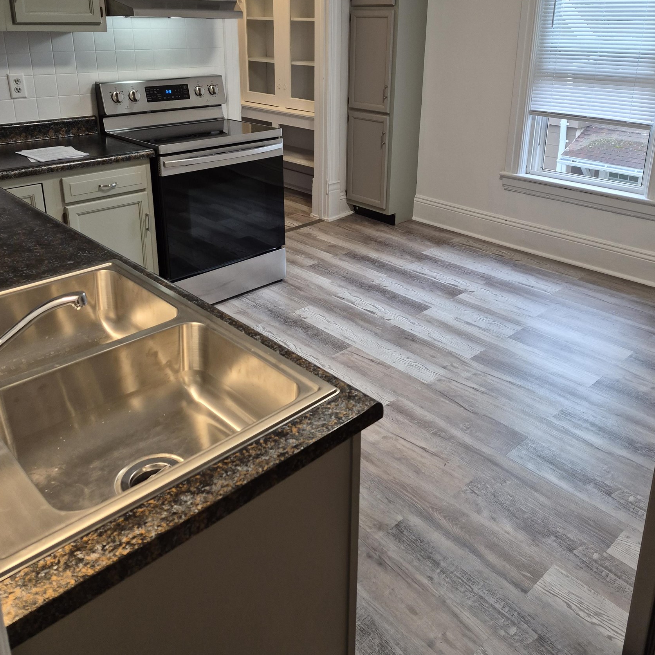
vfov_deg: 56.1
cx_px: 329
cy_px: 220
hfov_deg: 57.3
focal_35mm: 28
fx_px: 599
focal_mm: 5.4
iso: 200
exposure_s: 1/120
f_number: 1.8
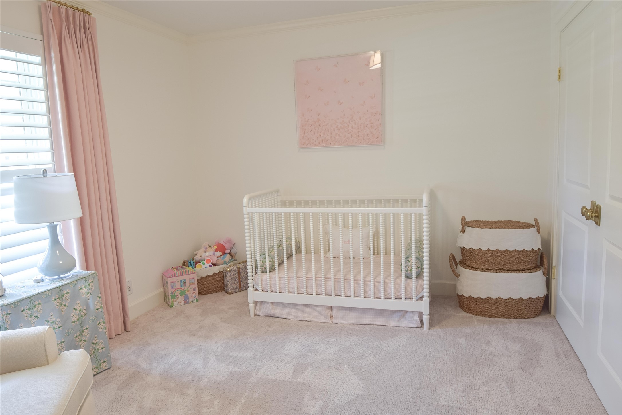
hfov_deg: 73.7
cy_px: 208
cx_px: 311
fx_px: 415
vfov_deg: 53.1
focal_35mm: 24
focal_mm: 16
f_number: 4
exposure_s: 1/13
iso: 160
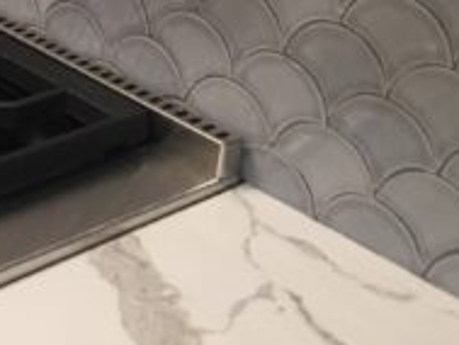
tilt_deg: -14.5
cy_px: -172
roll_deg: -2.1
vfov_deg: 14.9
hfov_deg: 18.9
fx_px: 1221
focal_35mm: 92
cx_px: -216
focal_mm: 4.15
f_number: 2.2
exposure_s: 1/30
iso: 125
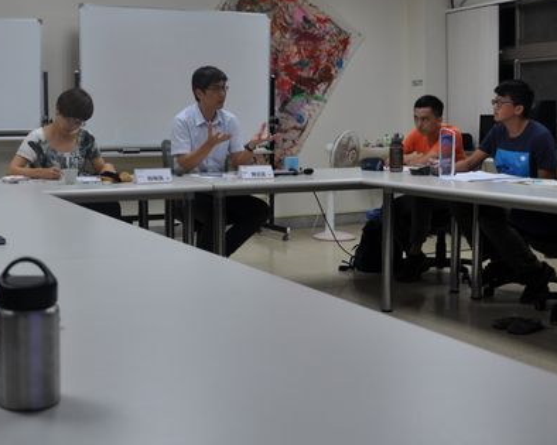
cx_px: 160
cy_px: 152
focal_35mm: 45
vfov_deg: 33.2
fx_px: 742
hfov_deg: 40.3
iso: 200
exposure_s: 1/30
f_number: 5.6
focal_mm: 18
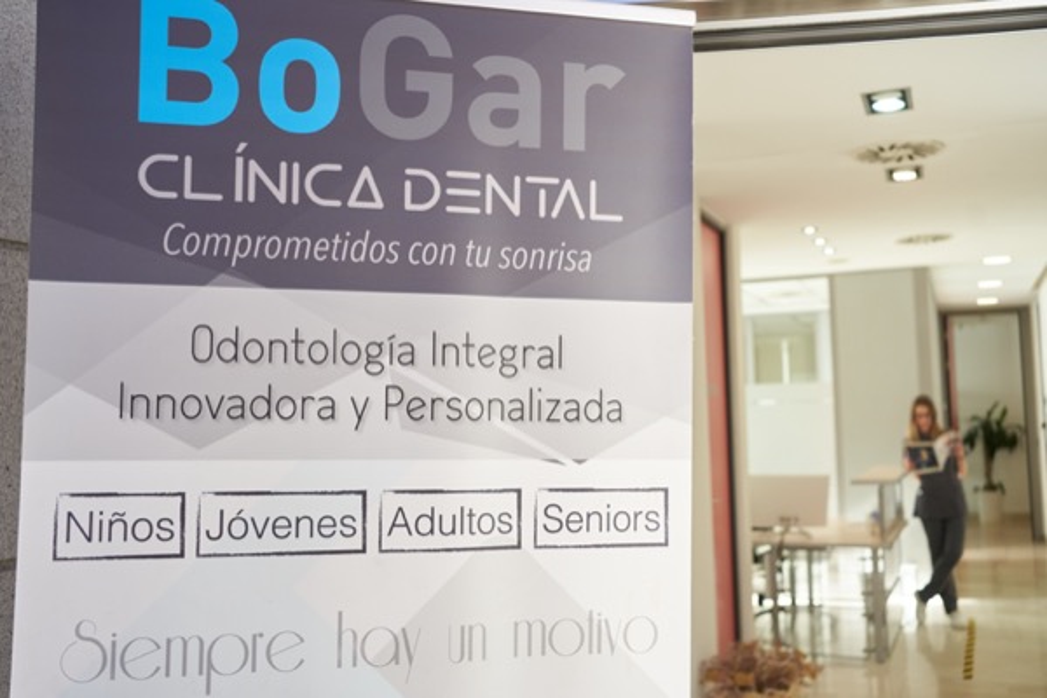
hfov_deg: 54.4
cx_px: 524
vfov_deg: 37.9
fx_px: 1018
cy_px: 349
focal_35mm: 35
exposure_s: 1/1000
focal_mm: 35
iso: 800
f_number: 3.5
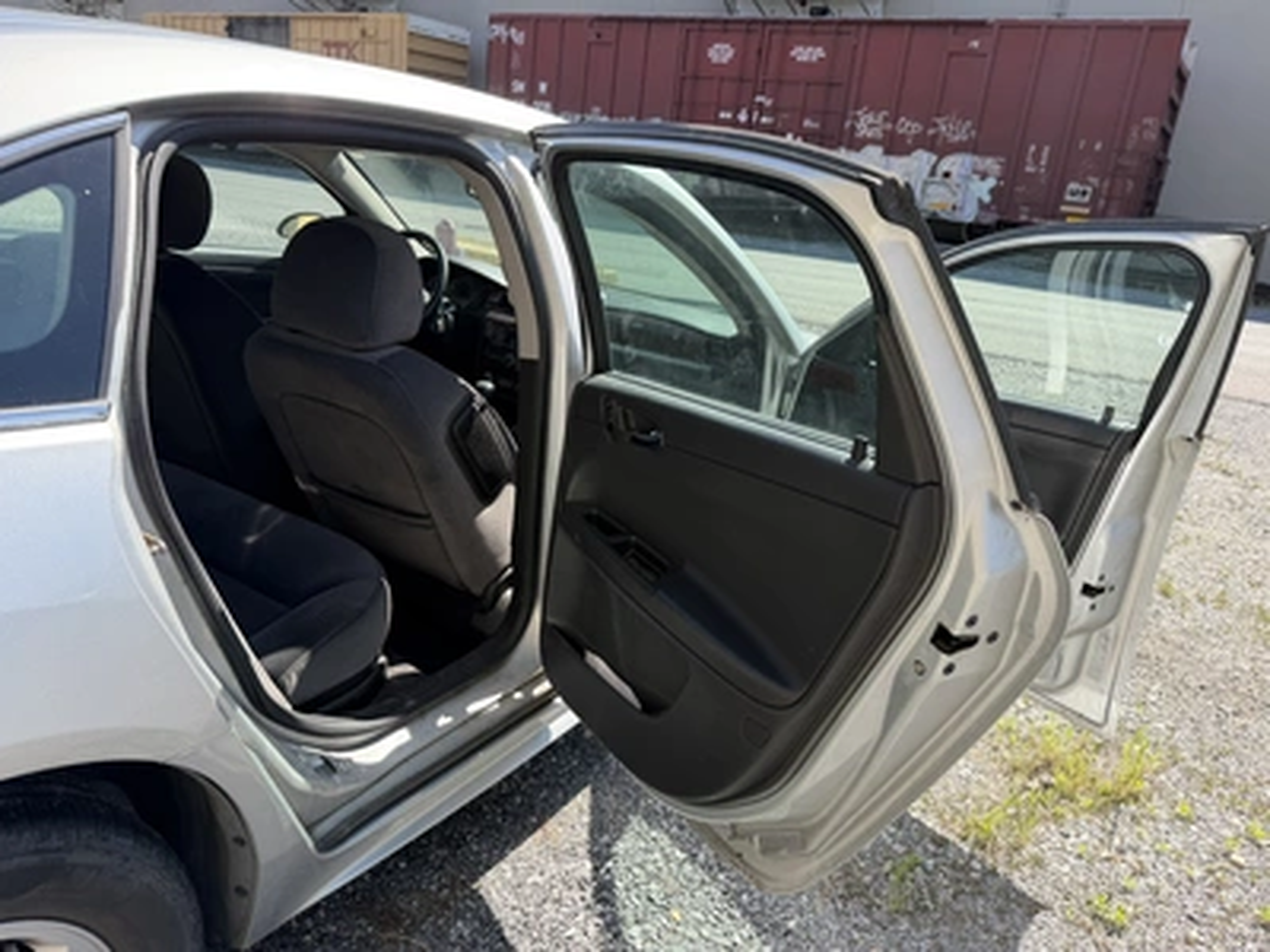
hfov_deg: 71.6
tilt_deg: -16.1
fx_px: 881
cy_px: 476
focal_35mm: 24
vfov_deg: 56.8
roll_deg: -6.1
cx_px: 635
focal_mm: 6.76
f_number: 1.78
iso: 80
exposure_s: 1/1174
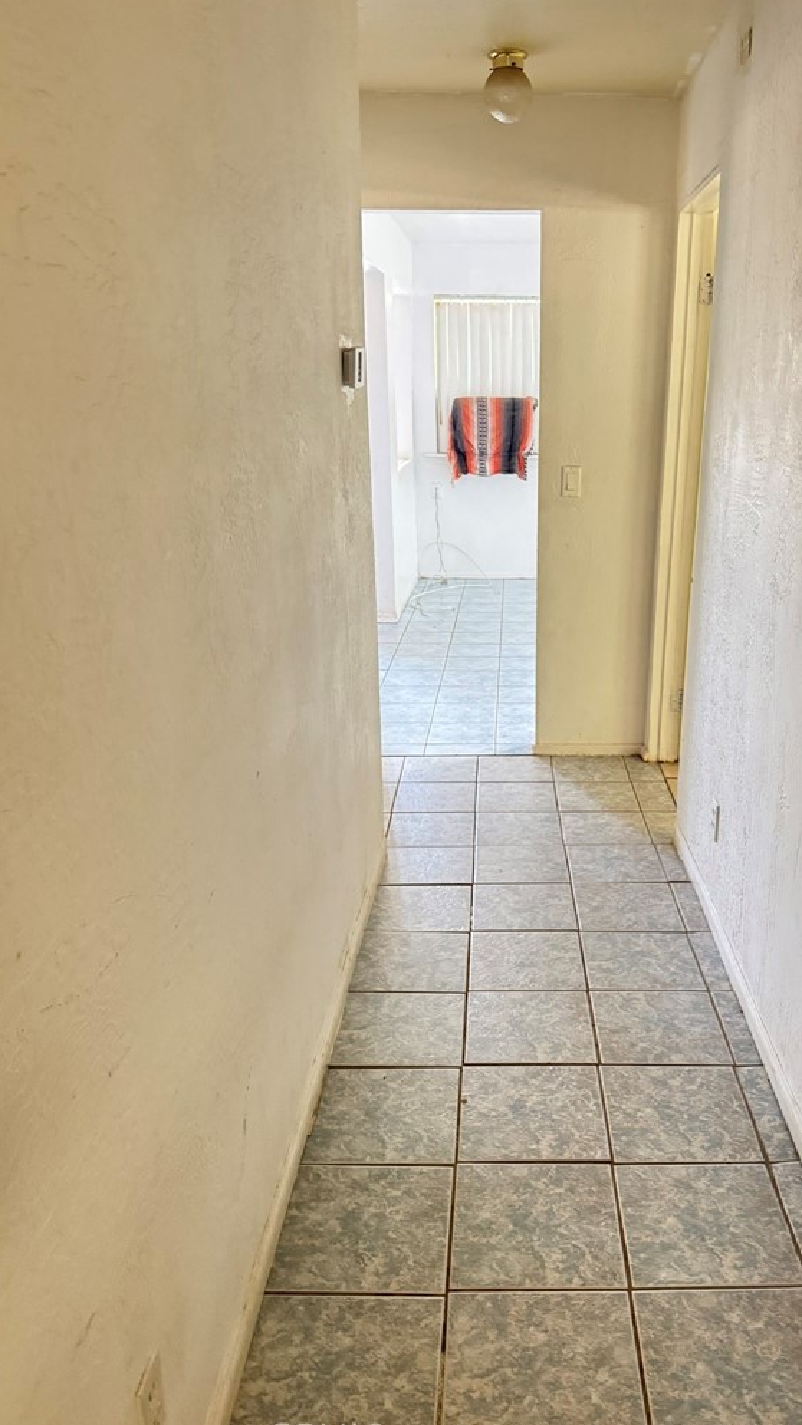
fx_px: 1021
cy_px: 721
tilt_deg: -18.8
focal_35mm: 27
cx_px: 526
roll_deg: -0.1
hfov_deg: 42.4
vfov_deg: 69.9
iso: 1000
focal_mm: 6.76
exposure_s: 1/35
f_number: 1.78
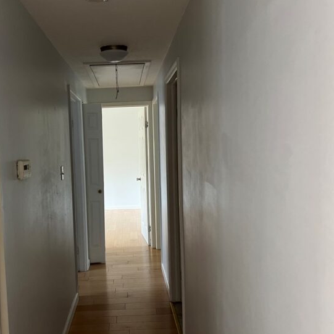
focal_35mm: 34
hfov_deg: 48.0
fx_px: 371
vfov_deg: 48.4
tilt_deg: -4.7
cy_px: 171
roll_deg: +2.4
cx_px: 127
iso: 125
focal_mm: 5.7
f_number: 1.5
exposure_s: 1/60
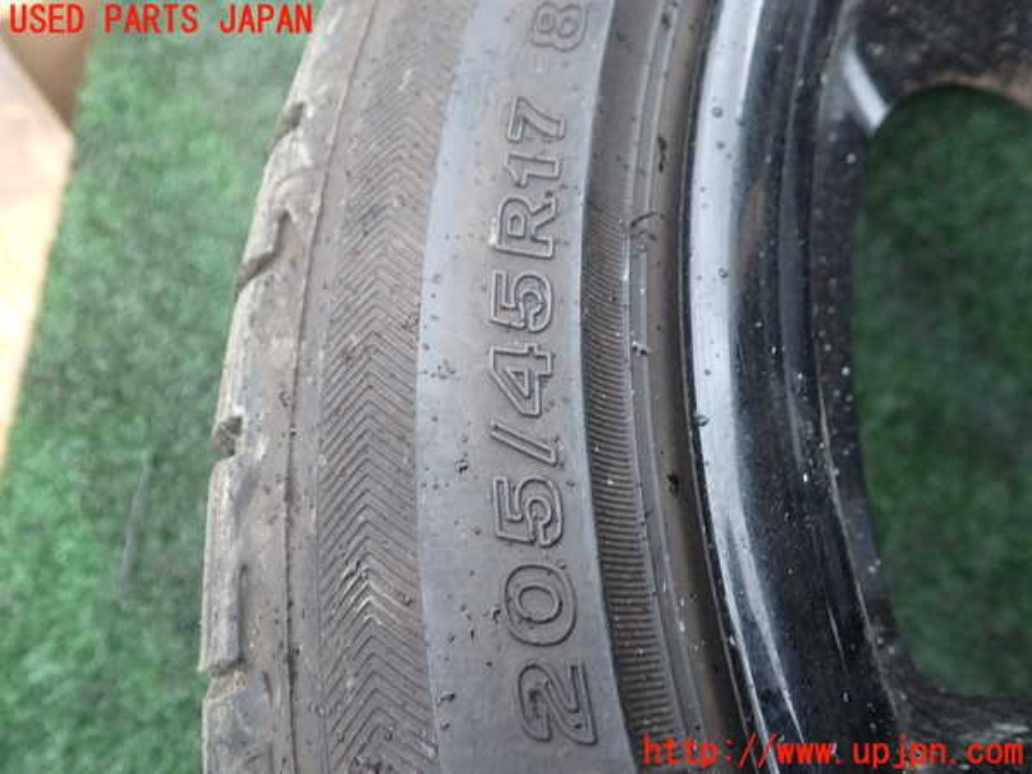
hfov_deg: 60.0
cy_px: 387
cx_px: 516
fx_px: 894
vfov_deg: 46.8
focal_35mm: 30
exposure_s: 1/60
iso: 200
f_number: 2.3
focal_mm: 5.4
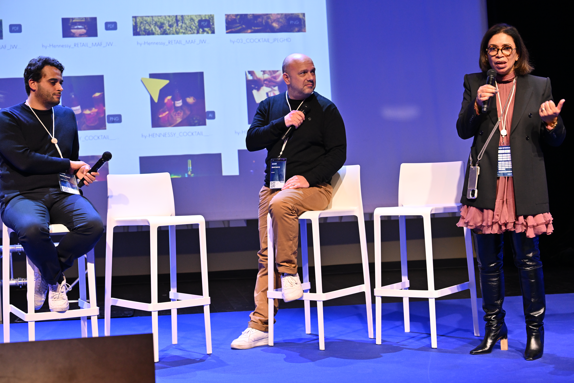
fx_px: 1116
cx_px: 287
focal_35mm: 70
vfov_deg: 19.5
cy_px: 192
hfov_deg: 28.8
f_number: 4.5
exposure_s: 1/125
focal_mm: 70
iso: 1600
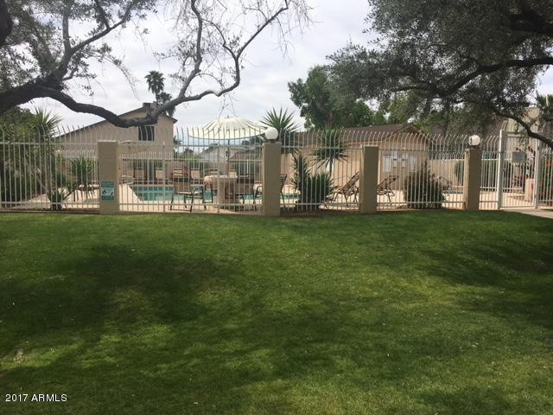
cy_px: 208
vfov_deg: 48.2
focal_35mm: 29
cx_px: 276
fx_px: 463
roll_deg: -1.9
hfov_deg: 61.7
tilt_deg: -4.2
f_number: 2.2
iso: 25
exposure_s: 1/2404
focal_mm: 4.15
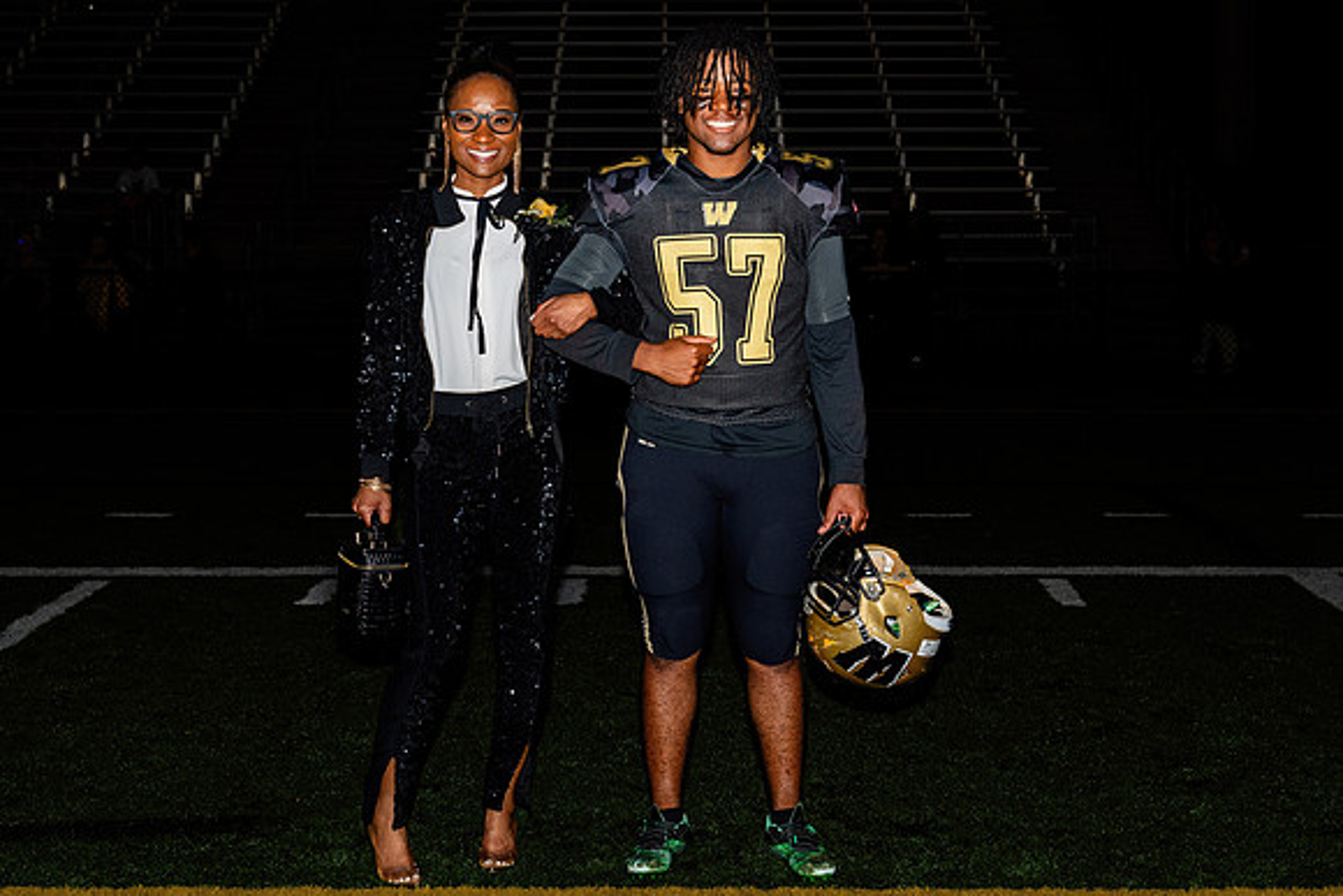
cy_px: 436
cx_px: 676
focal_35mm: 65
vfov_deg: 21.0
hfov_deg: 31.1
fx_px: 2415
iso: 320
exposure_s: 1/200
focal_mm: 38
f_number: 5
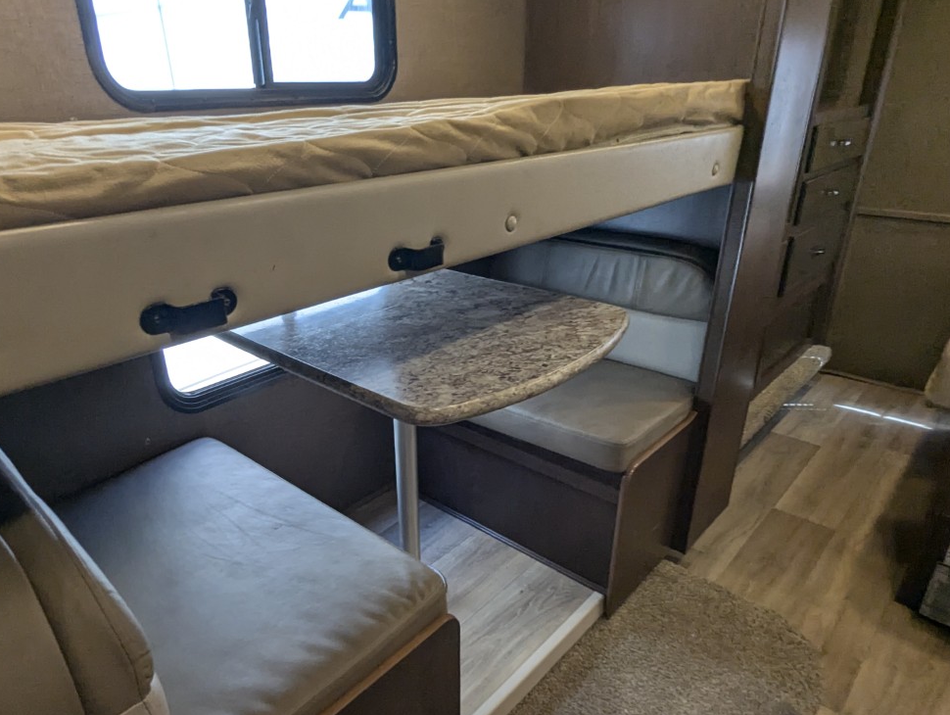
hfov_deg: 73.6
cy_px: 386
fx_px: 632
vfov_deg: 58.9
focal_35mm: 23
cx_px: 420
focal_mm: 2.35
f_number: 2.2
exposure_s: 1/71.6
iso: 119
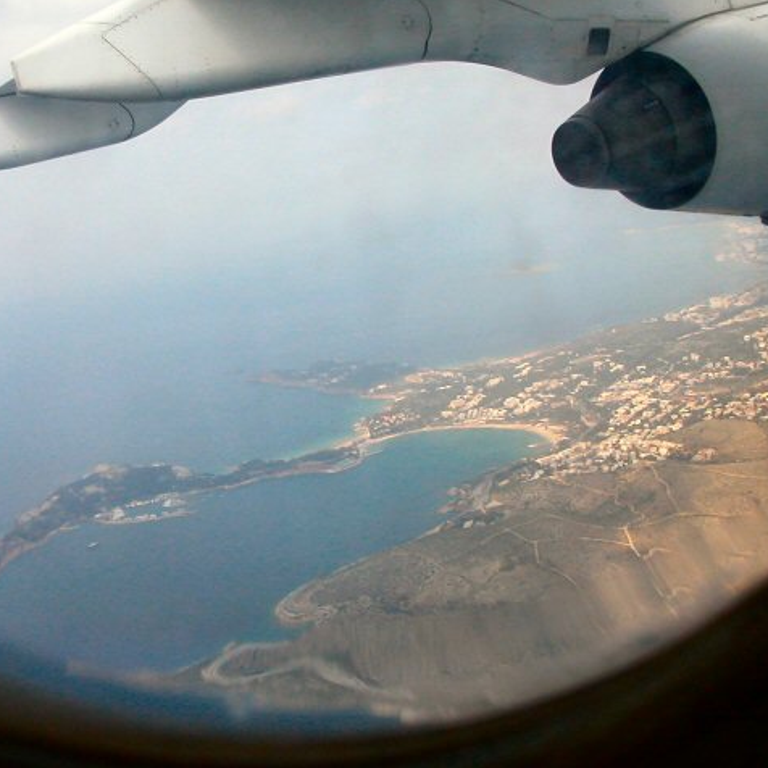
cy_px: 382
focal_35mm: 44
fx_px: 1104
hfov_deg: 38.0
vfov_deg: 38.3
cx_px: 266
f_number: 4.5
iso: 100
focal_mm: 5.6
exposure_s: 1/434
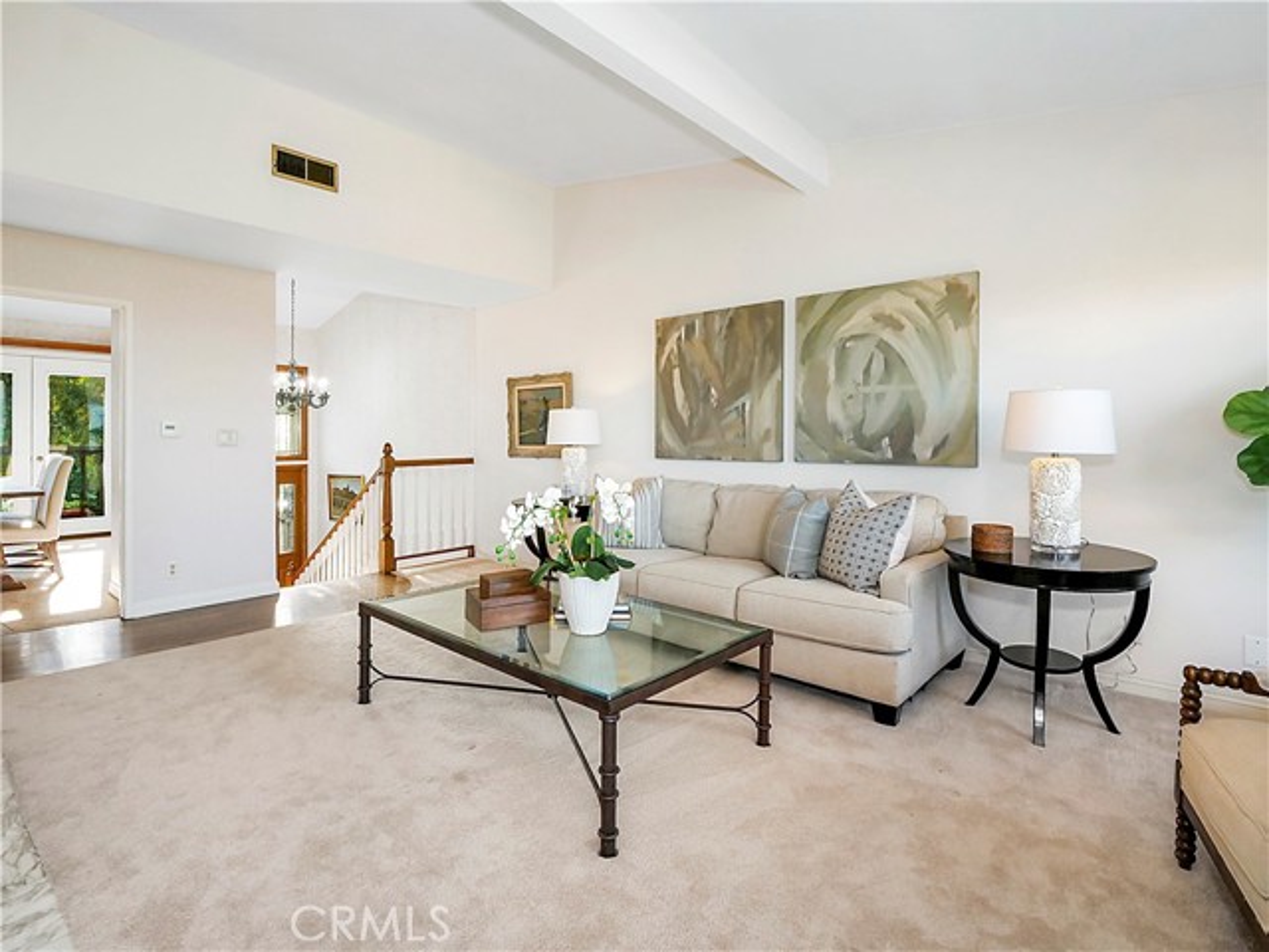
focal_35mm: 16
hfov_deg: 94.5
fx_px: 587
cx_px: 634
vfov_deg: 78.1
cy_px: 476
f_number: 16
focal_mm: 8
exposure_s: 1/320
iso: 1250
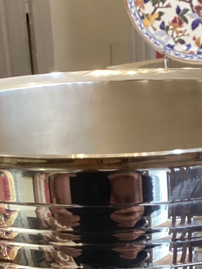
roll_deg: +2.1
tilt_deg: -27.7
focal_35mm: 97
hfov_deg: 15.2
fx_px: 755
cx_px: 160
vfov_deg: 18.9
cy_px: 342
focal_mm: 3.3
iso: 400
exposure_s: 1/40
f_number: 2.4
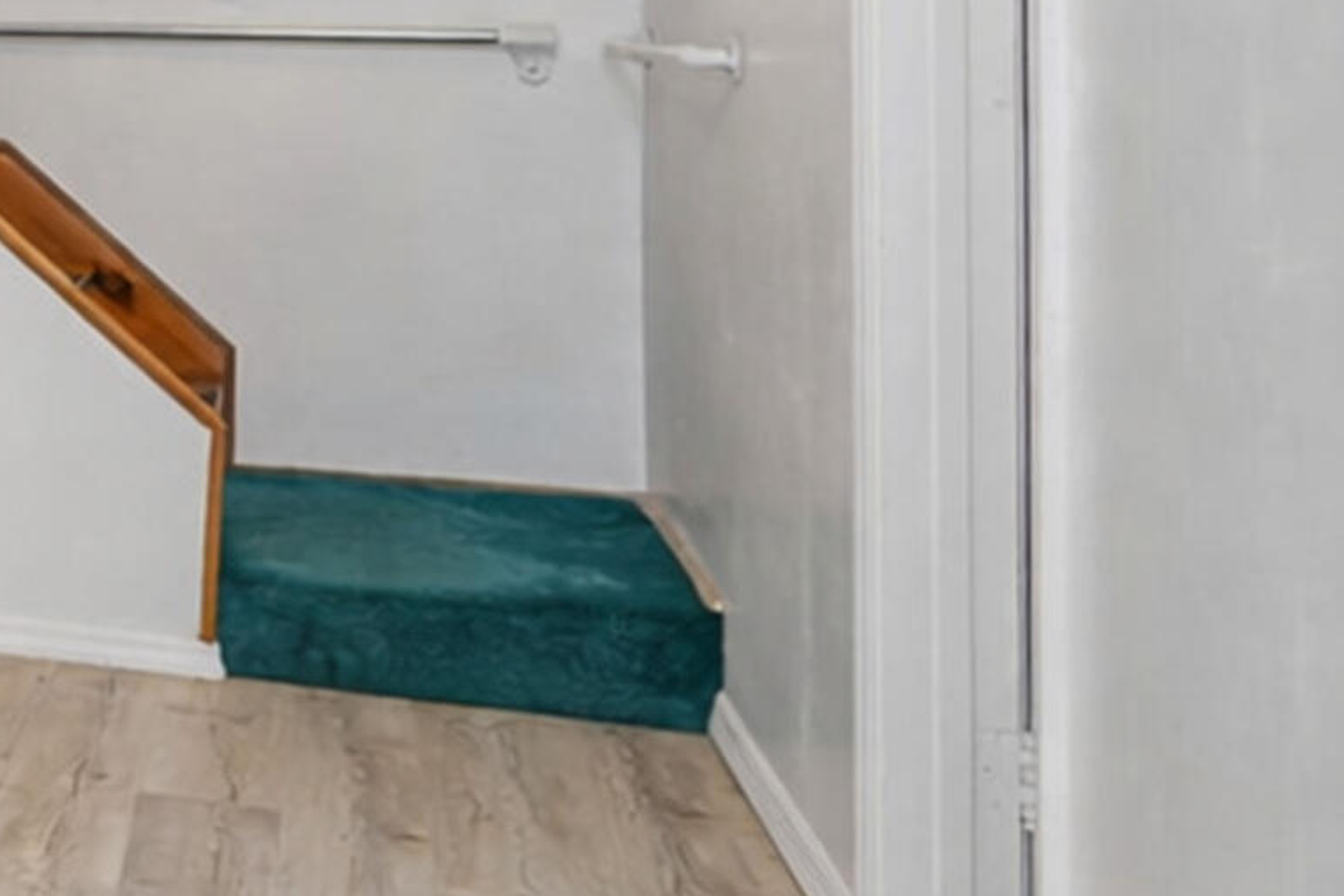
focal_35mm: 63
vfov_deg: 20.8
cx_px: -1071
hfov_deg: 21.3
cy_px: -5
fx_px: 2352
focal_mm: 16
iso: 64
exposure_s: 1/25
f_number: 4
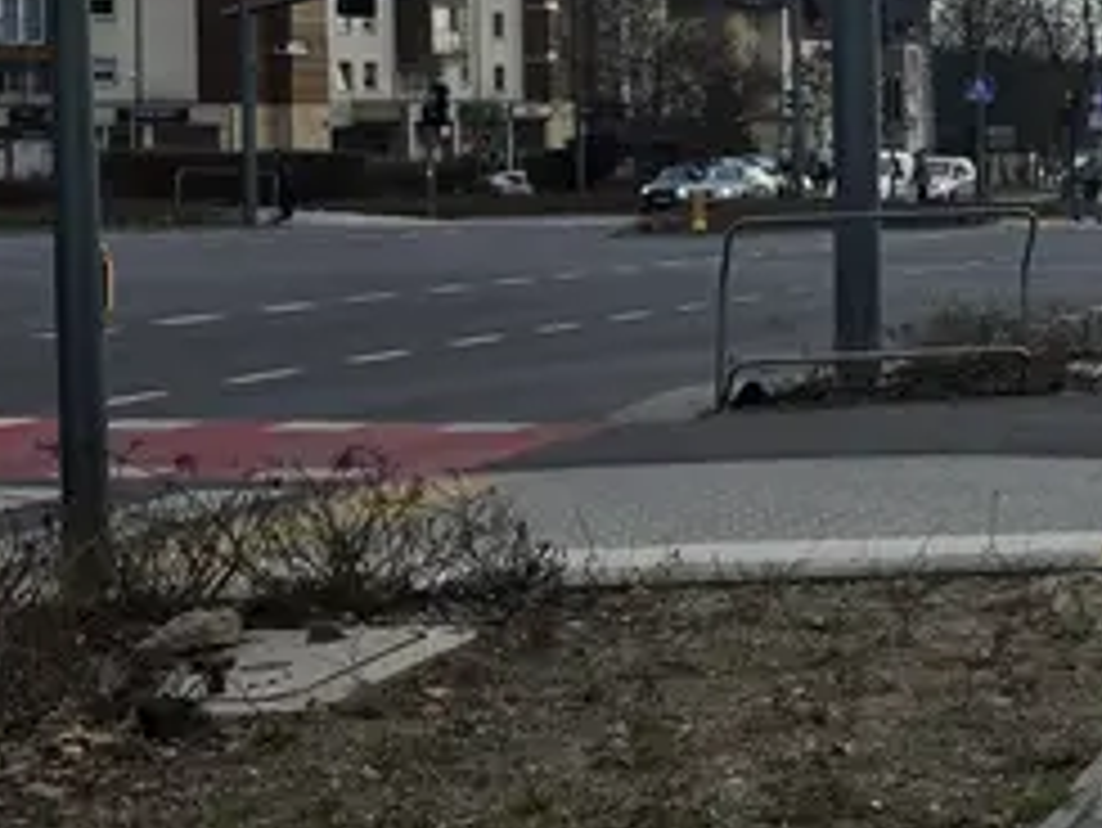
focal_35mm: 90
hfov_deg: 19.3
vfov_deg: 16.4
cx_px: 1606
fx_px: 2867
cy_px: 216
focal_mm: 6.3
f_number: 1.7
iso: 80
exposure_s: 1/7944
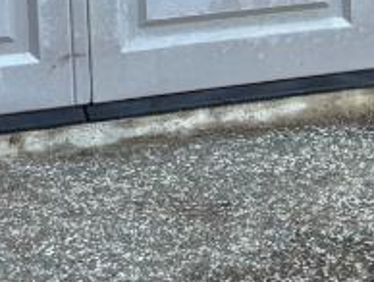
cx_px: 422
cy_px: -192
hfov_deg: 9.7
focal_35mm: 201
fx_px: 2174
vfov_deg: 7.2
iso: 64
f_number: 1.6
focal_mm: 5.96
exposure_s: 1/322
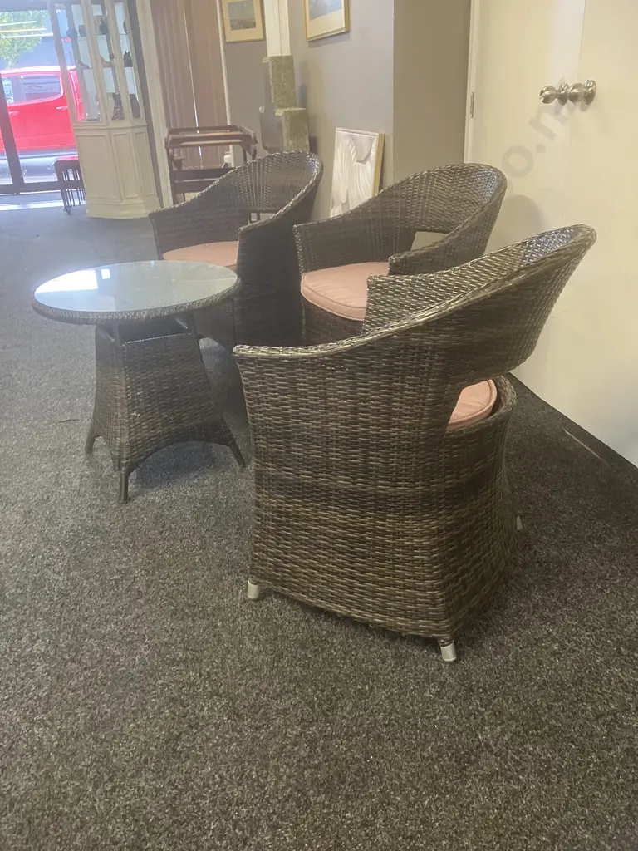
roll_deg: +2.4
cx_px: 319
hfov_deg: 49.7
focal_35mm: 28
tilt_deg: -25.9
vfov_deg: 63.4
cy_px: 426
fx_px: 688
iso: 320
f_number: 1.8
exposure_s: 1/33
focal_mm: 3.99
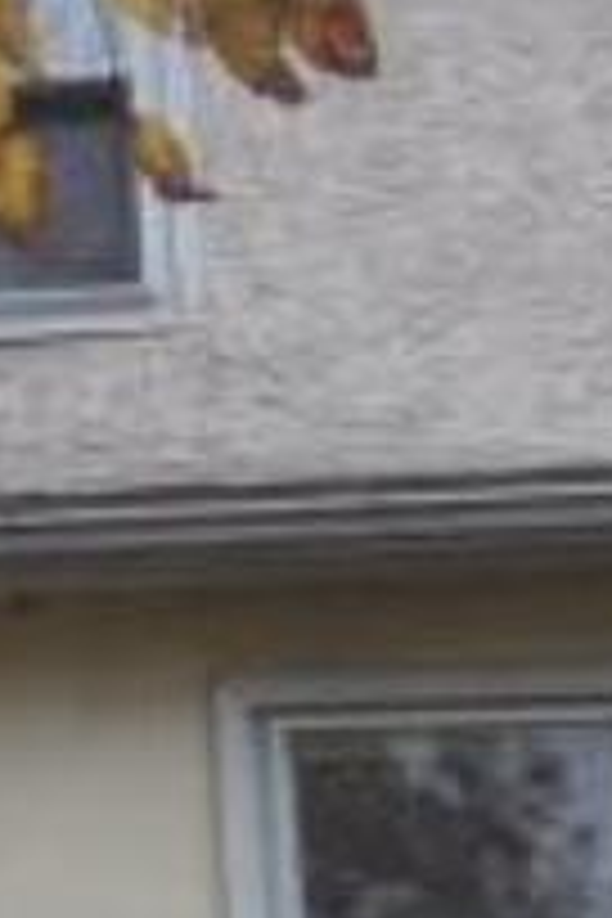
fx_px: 6171
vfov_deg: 8.4
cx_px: -2061
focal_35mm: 242
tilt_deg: +15.1
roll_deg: -0.9
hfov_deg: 5.0
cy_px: 1238
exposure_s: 1/306
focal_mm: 4.12
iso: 50
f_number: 2.4
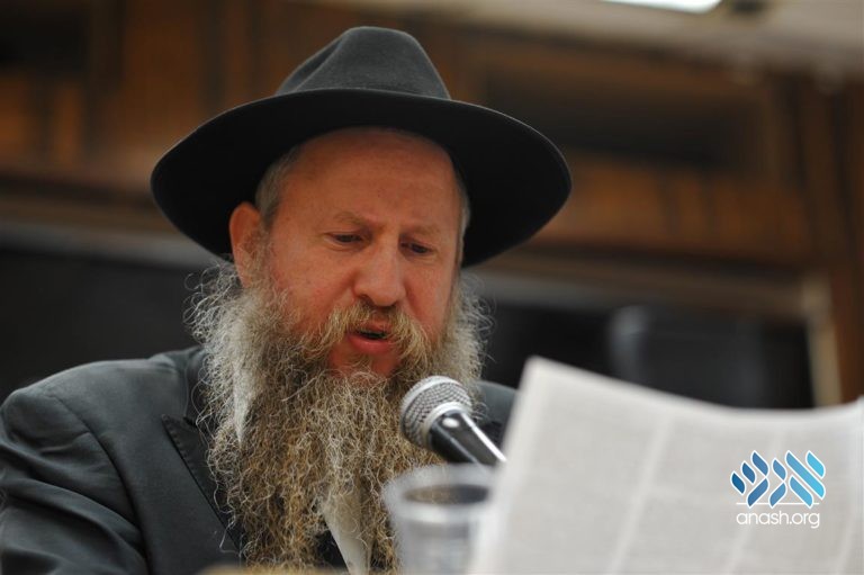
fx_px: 2039
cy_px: 288
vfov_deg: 16.1
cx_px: 432
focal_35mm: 85
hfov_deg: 23.9
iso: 800
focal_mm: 85
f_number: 2.5
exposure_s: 1/125
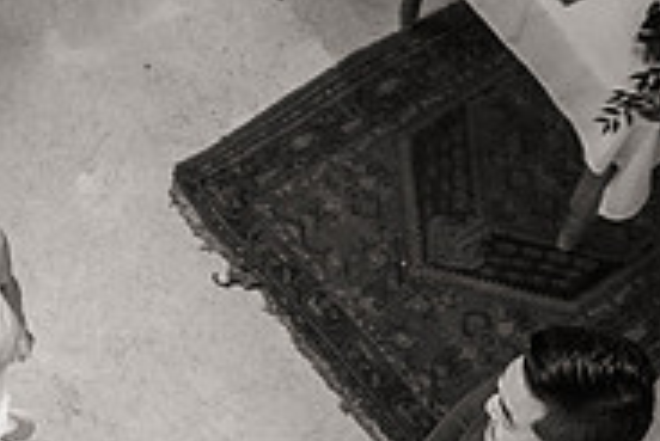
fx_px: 1560
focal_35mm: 85
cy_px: 511
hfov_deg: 23.4
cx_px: 90
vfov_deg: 15.6
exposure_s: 1/125
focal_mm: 27
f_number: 2.8
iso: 2500
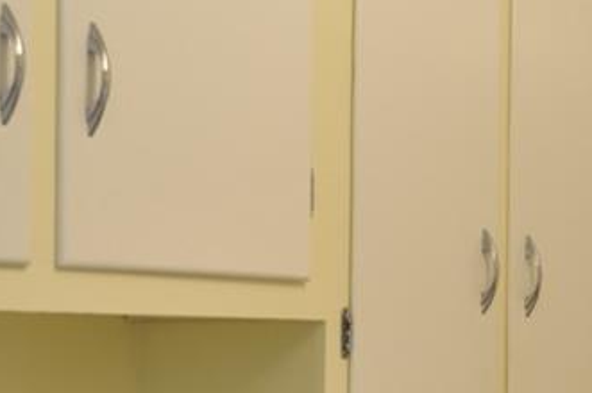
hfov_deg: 19.9
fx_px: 1676
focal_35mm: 102
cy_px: 403
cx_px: 422
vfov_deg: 13.2
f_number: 4.5
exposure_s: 1/20
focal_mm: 22
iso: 400
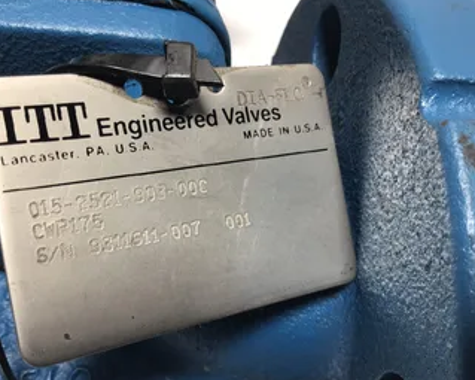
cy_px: 212
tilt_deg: -58.2
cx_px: 225
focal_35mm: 38
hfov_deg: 47.9
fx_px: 534
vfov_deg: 39.1
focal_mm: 3.3
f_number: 2.4
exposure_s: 1/60
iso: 32
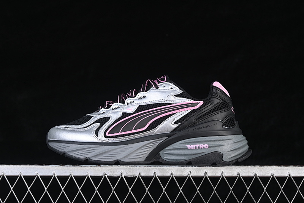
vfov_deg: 18.2
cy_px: 102
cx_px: 152
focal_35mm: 75
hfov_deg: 27.0
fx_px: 633
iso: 160
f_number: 6.3
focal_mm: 50
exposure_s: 1/60
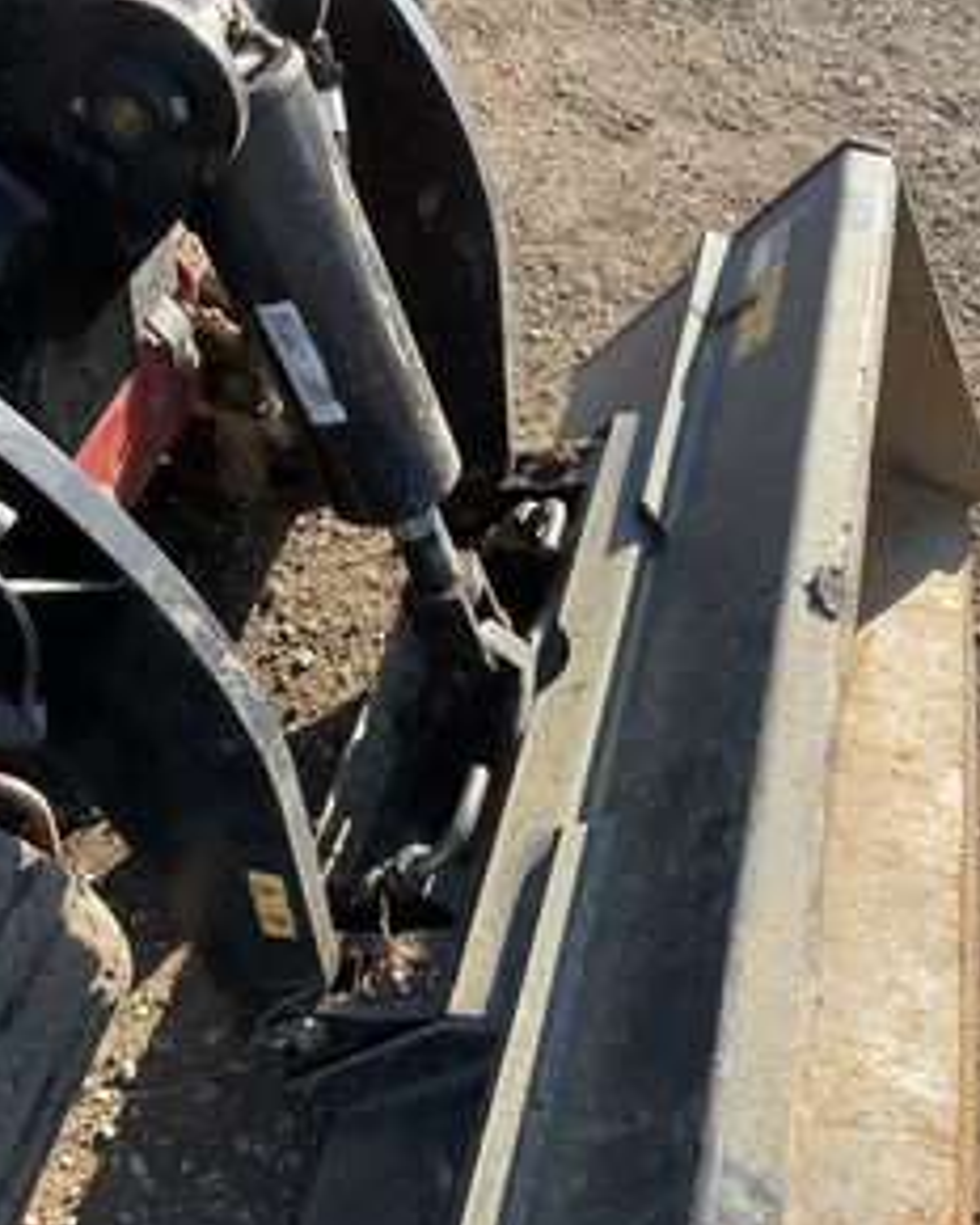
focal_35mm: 39
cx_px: 553
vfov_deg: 46.8
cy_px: 629
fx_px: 1414
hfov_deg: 38.2
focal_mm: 3
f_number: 1.8
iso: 25
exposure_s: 1/491
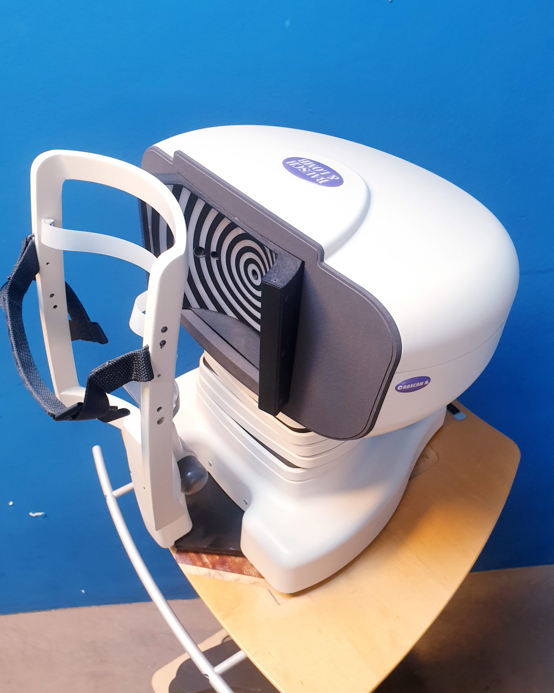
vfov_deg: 58.8
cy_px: 351
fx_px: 615
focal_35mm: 30
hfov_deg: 48.4
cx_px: 299
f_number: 2.4
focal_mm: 4.3
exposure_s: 1/50
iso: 160
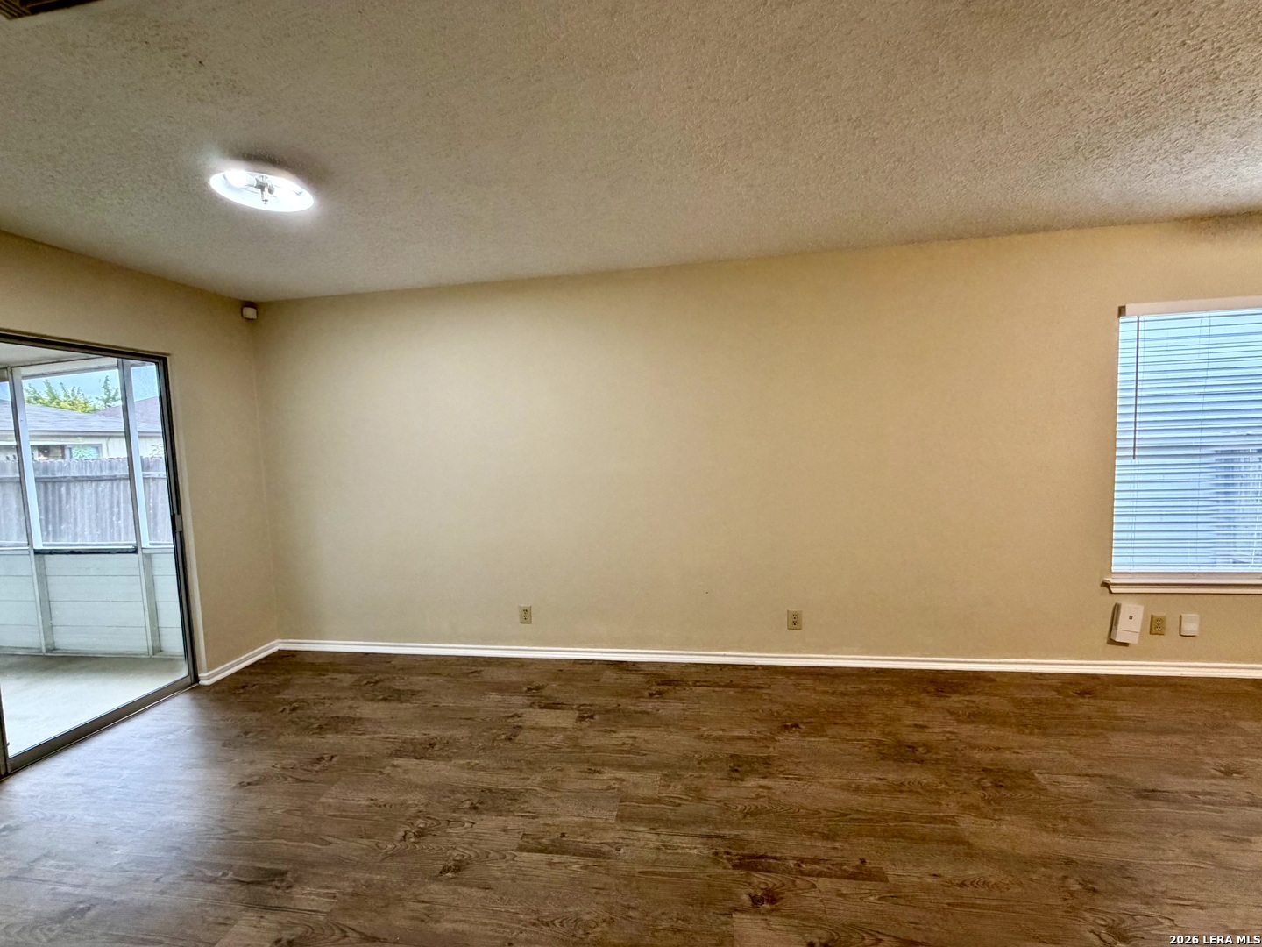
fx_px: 510
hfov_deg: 102.1
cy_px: 474
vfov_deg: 85.7
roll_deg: +2.6
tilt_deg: -3.3
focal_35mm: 14
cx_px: 631
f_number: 2.2
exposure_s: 1/120
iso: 320
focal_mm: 2.22
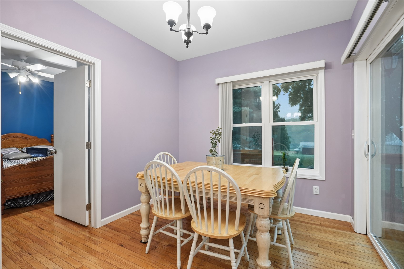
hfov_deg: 96.7
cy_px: 134
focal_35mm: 16
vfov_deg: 73.7
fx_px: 180
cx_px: 202
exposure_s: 1/6
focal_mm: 16
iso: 640
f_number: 10
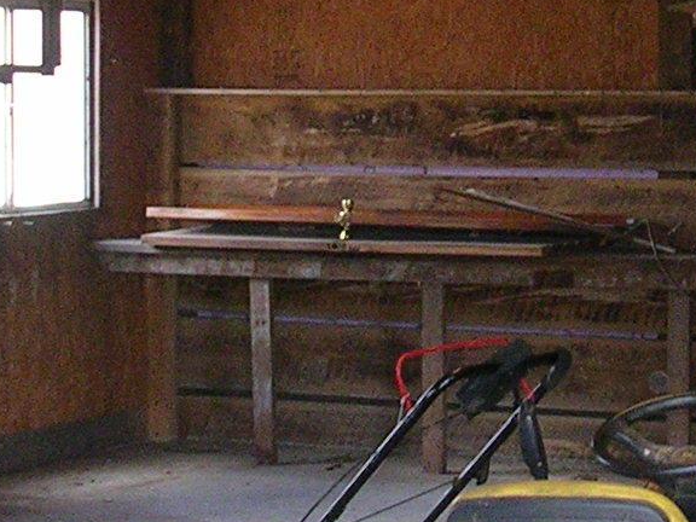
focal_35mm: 135
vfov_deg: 10.9
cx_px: 477
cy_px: 50
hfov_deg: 14.6
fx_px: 2714
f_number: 2.8
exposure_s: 1/60.1
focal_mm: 5.8
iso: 130
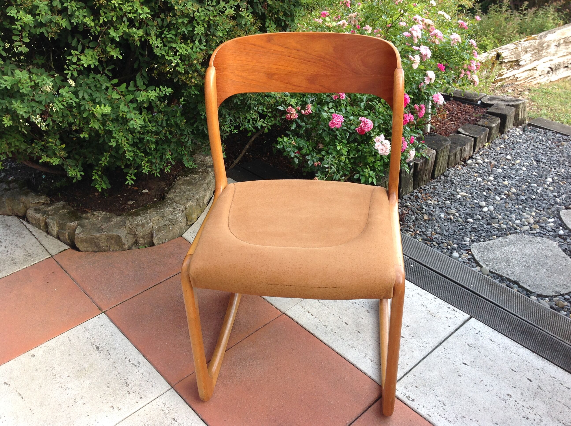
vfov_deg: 40.6
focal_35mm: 35
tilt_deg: -34.0
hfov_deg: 52.7
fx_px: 576
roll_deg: +1.5
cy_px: 213
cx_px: 286
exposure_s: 1/120
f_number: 2.4
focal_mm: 4.28
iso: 50
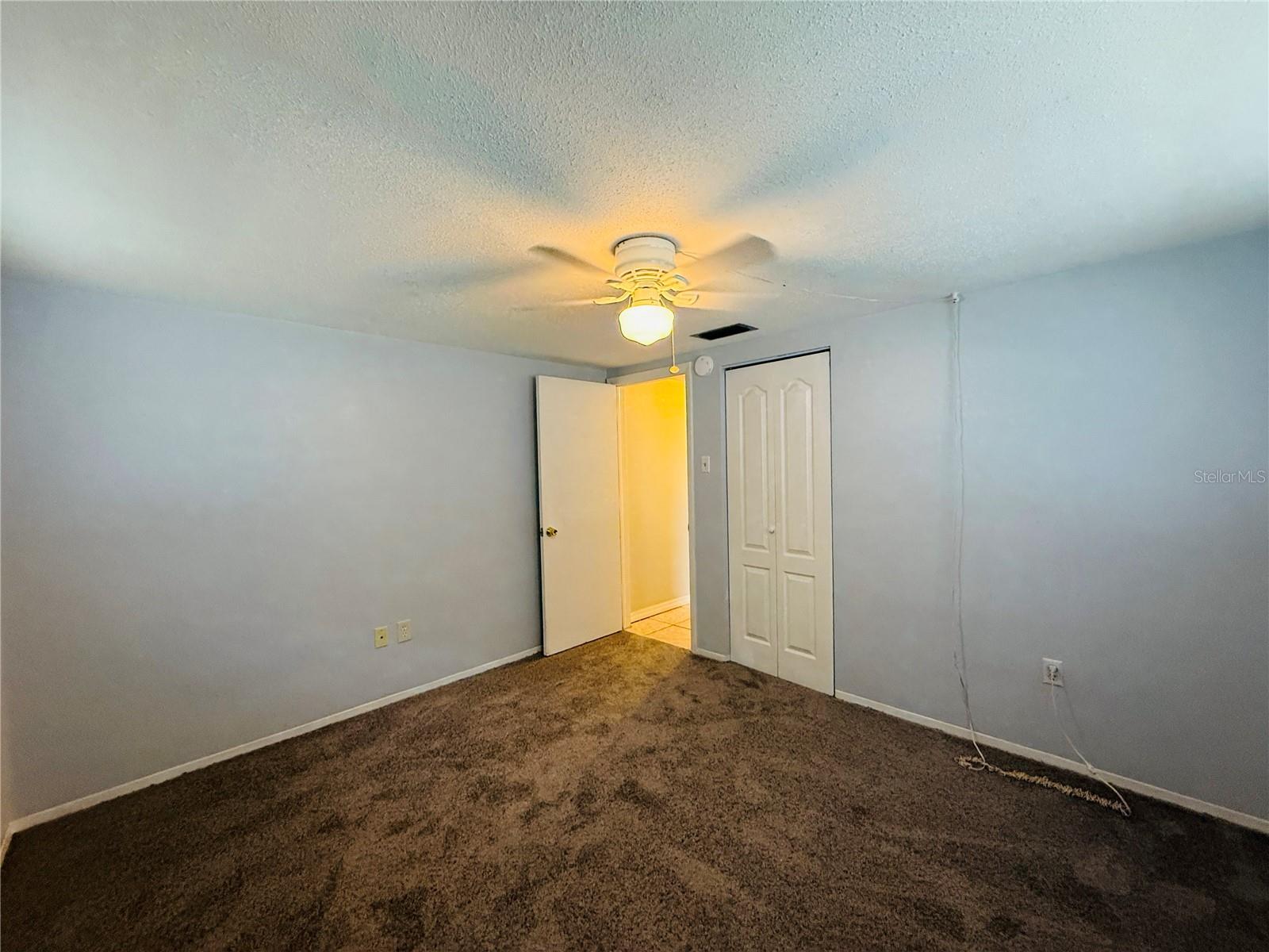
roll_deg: +1.4
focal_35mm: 14
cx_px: 634
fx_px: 513
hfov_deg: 102.1
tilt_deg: -1.4
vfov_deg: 85.7
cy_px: 476
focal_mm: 2.22
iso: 320
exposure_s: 1/60
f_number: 2.2
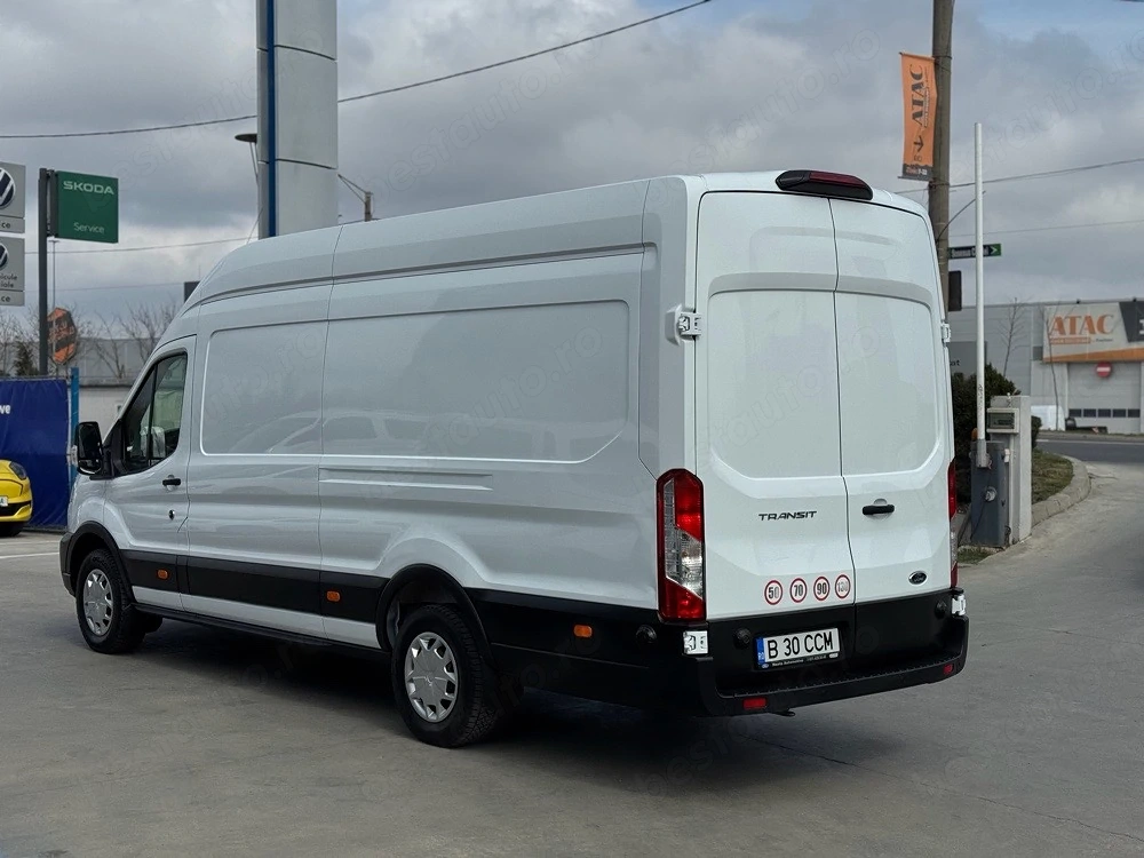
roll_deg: -0.9
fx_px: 1586
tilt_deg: -0.5
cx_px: 572
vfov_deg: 30.3
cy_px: 429
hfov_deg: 39.7
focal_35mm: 48
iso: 80
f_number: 1.78
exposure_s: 1/10526
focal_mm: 6.76
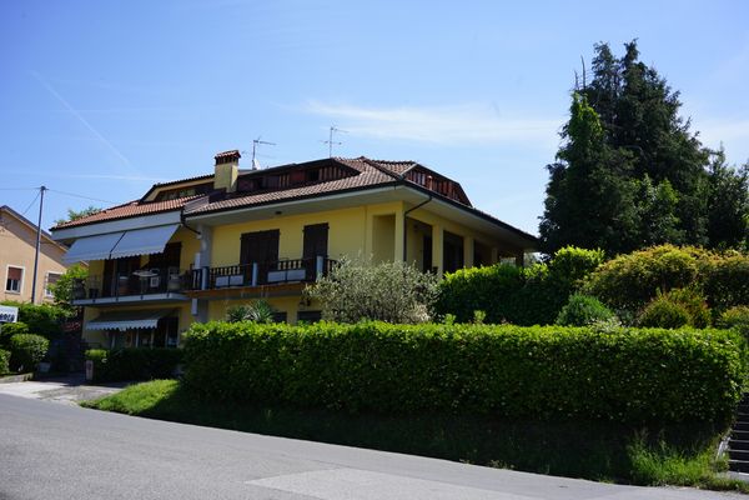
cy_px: 250
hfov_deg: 54.4
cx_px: 374
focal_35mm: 35
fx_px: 728
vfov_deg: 37.9
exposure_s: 1/125
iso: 100
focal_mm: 35
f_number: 11
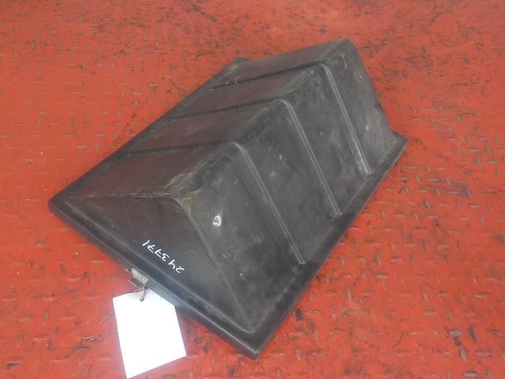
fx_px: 438
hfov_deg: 60.0
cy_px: 190
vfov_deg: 46.8
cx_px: 252
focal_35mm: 30
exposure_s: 1/50
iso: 125
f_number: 3.3
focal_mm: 4.1
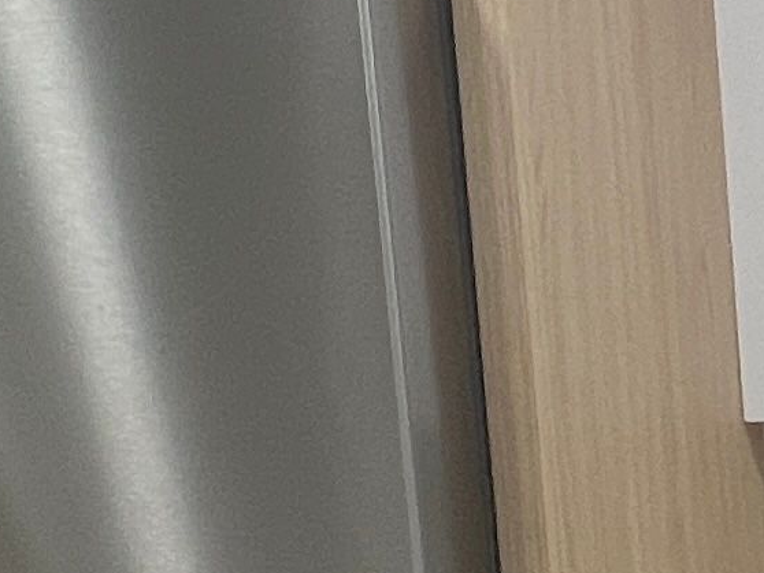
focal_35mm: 94
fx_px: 2074
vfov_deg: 15.3
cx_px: 1514
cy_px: 626
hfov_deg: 16.2
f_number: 1.8
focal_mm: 1.57
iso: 125
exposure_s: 1/120
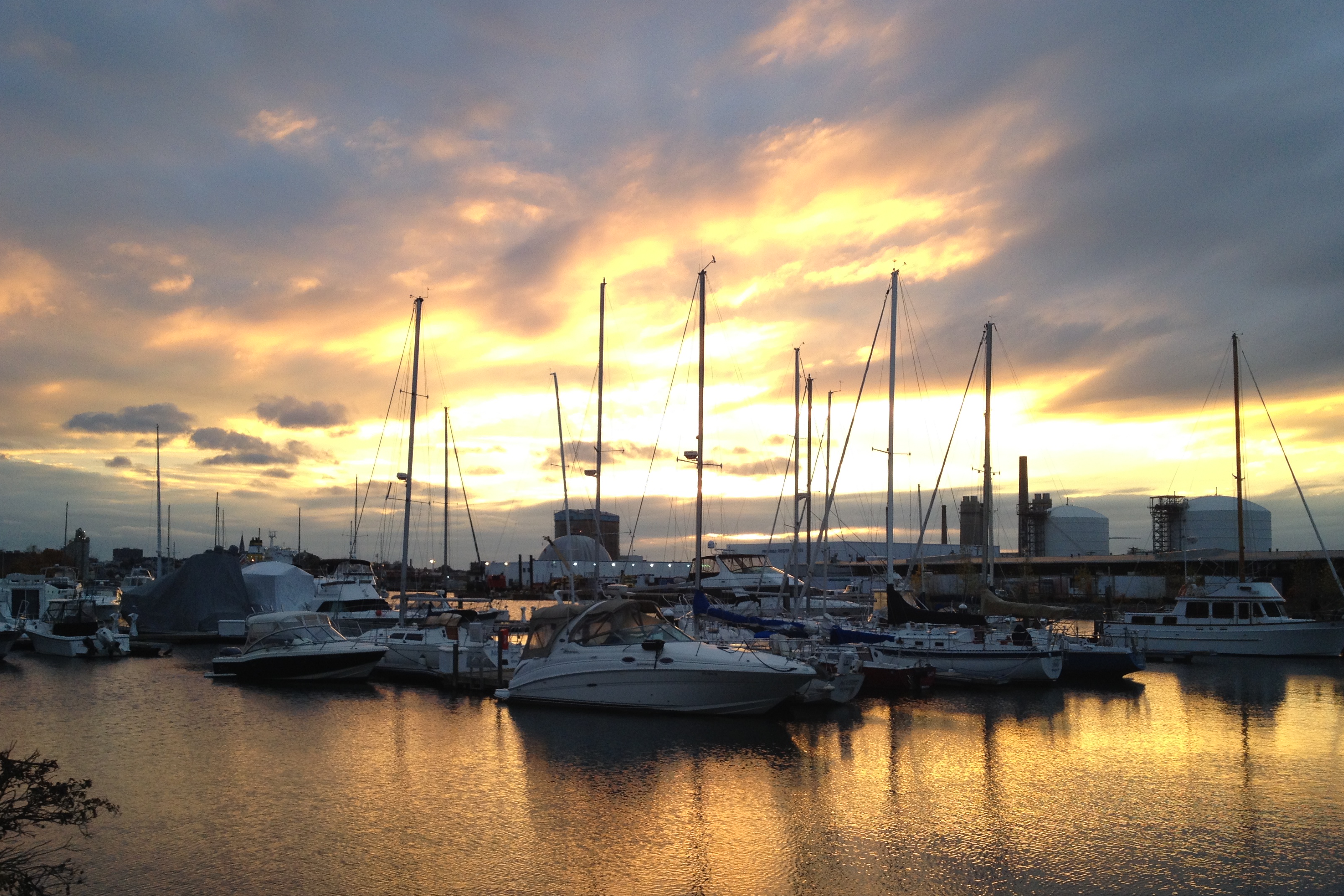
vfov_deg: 35.9
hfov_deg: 51.9
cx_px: 667
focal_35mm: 37
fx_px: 1381
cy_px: 508
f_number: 2.4
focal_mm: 4.28
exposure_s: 1/120
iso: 80
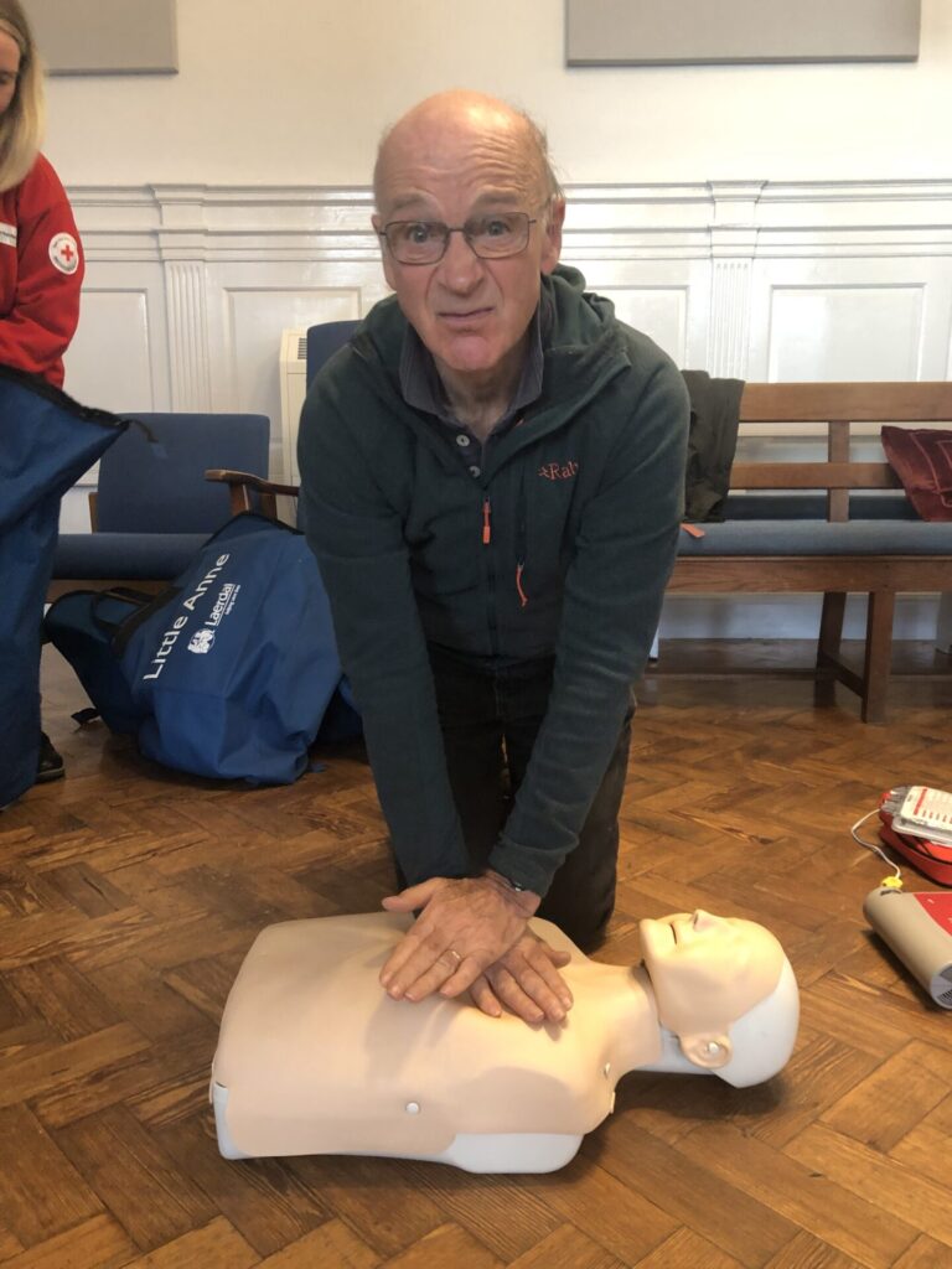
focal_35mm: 28
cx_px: 476
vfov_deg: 63.4
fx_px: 1027
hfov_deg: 49.7
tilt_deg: -10.9
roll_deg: +0.4
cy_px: 634
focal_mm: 3.99
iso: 100
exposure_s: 1/17
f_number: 1.8
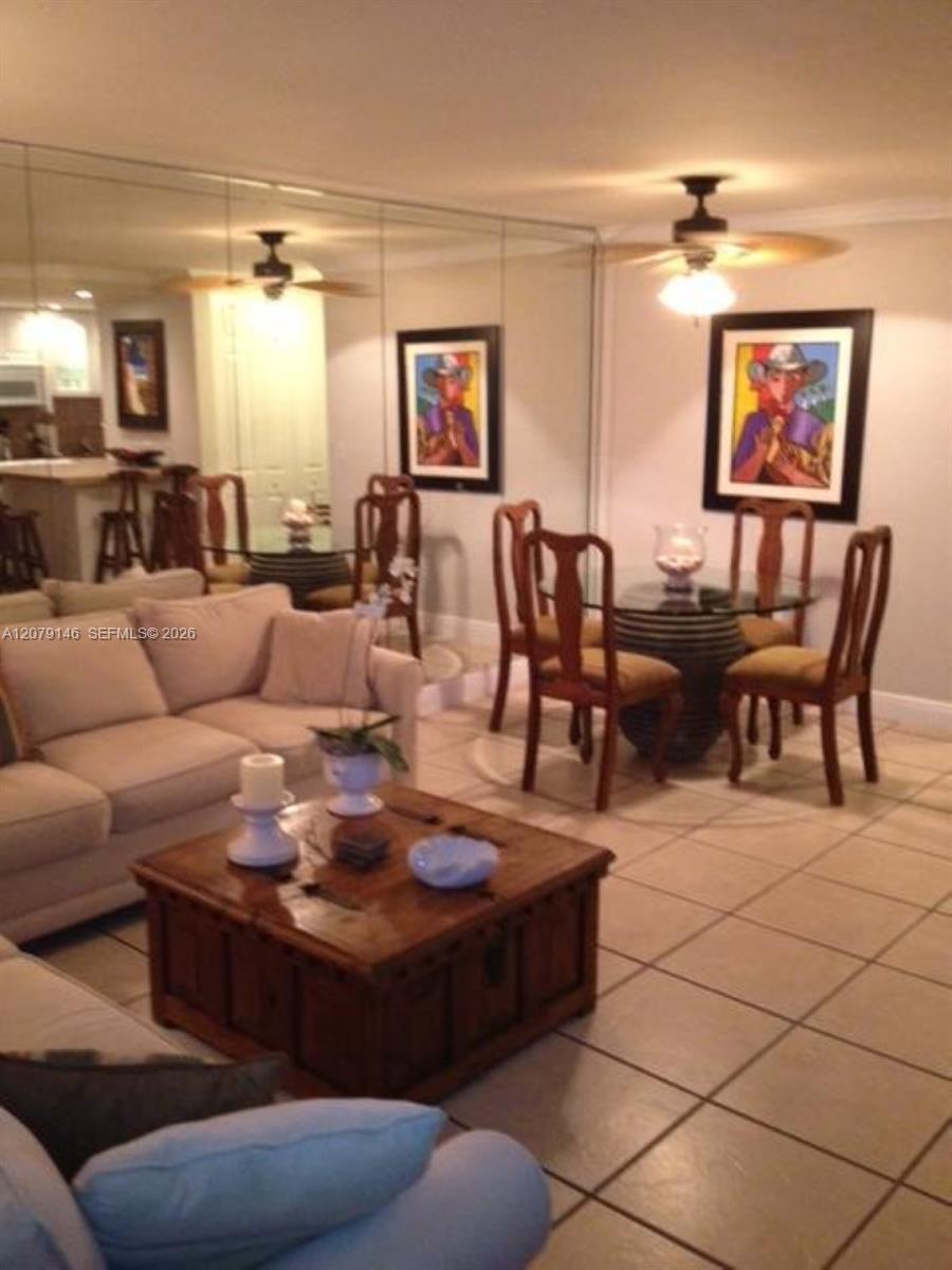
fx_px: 1283
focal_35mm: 35
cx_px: 476
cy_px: 635
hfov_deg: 40.7
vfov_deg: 52.6
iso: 320
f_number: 2.4
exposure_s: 1/17
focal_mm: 4.28
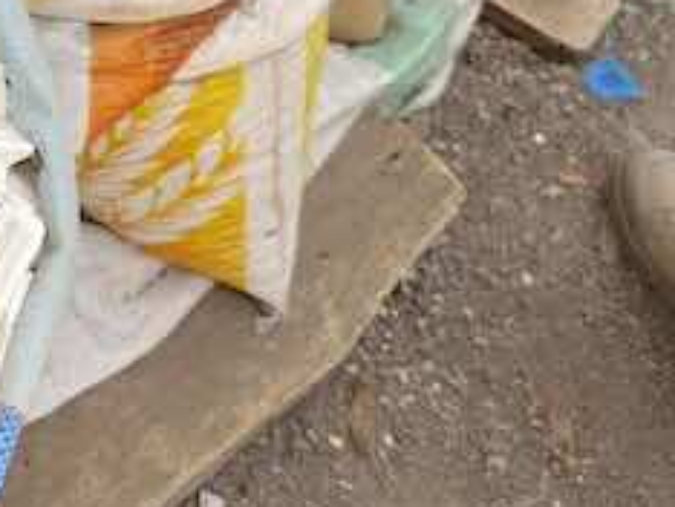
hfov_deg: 20.6
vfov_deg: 17.4
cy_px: -43
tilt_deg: -47.4
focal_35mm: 82
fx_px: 1601
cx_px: -317
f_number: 1.78
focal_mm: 6.76
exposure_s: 1/1046
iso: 80
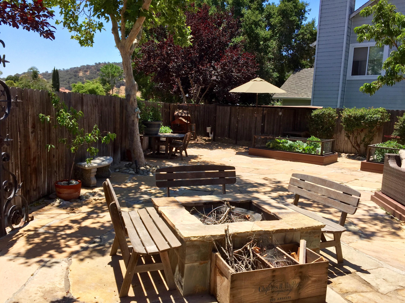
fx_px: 339
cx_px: 202
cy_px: 152
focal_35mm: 29
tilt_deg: -6.8
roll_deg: -2.3
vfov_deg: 48.2
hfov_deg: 61.7
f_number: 2.2
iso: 32
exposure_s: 1/1647
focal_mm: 4.15
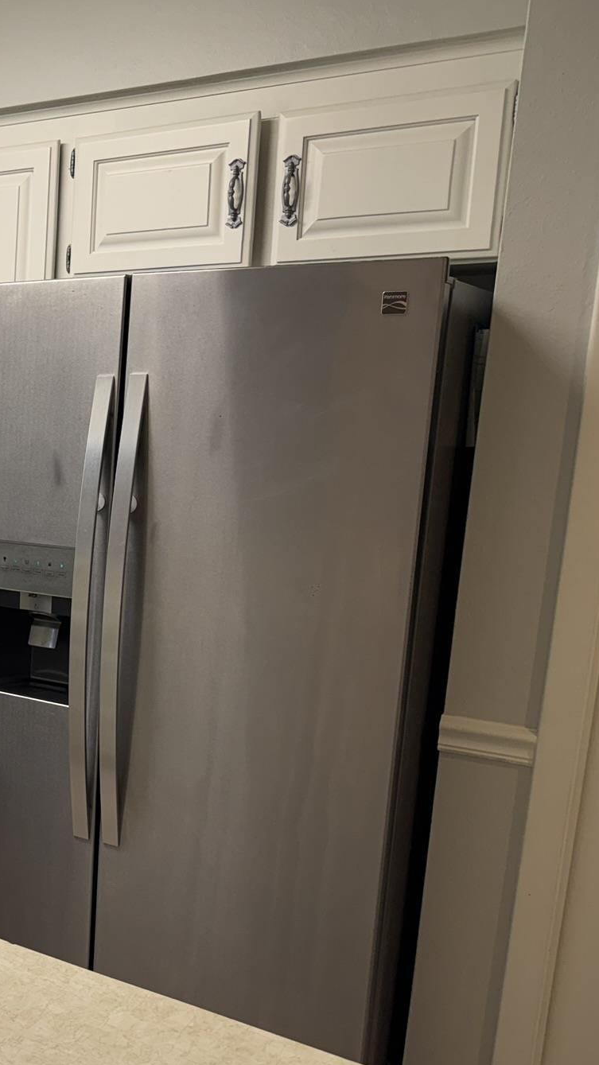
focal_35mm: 40
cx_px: -208
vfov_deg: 50.4
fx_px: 1130
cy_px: 597
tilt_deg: -12.5
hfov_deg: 25.1
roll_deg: -0.6
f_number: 1.78
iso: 50
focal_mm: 6.76
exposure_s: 1/128
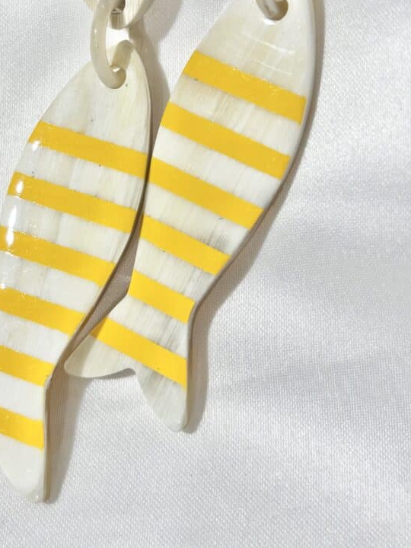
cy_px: 180
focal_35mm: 74
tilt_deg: -55.0
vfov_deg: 26.2
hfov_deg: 19.8
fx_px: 1171
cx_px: 129
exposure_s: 1/360
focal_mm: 5.96
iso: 32
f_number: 1.6
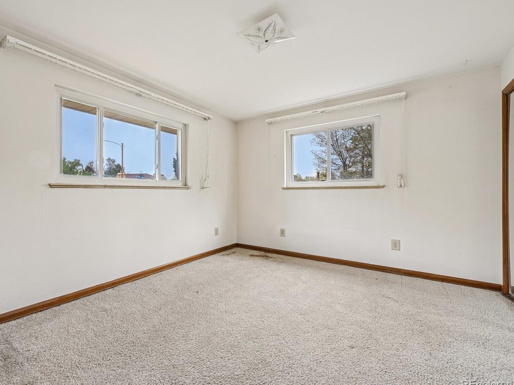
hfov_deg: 93.8
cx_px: 218
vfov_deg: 78.1
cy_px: 189
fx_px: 238
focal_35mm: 16
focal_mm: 14
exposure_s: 1/15
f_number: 11
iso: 320
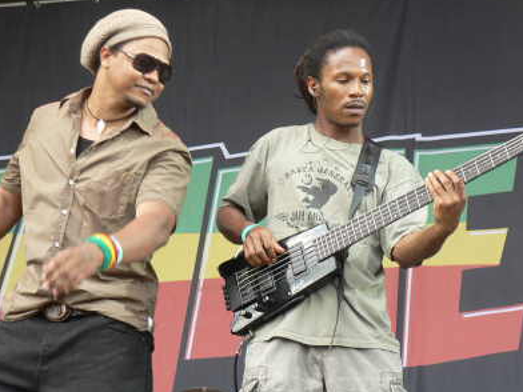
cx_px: 223
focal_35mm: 120
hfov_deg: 16.4
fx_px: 1813
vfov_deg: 12.3
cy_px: 210
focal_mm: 14.3
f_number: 3.2
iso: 64
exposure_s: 1/80
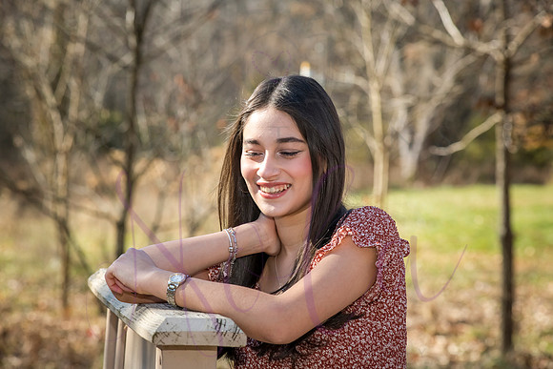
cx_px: 276
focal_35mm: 125
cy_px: 184
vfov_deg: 11.0
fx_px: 1920
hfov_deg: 16.4
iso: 400
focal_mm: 125
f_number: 8
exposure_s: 1/500
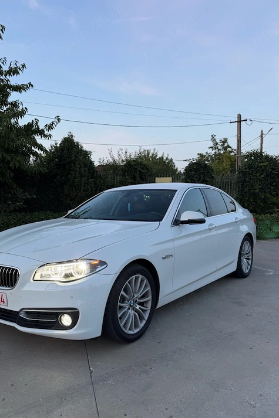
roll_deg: -0.2
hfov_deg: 46.1
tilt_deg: -6.2
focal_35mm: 28
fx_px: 326
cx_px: 112
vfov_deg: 65.3
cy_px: 229
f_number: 1.78
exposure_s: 1/83
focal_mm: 6.76
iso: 80
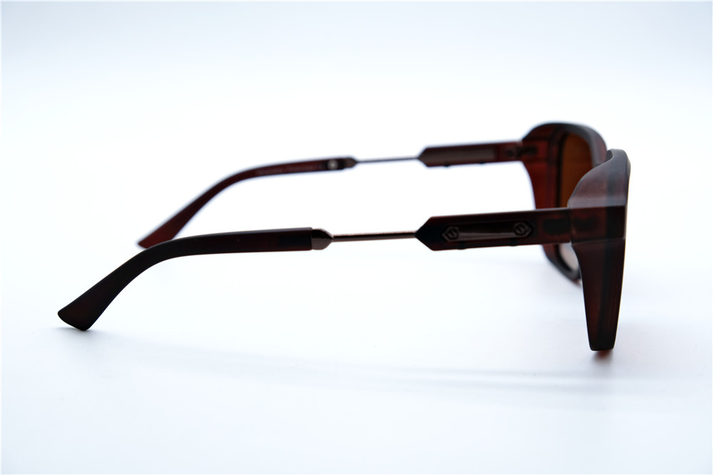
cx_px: 356
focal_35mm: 59
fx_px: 1168
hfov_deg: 33.9
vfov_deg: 23.0
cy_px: 238
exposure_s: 1/140
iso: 160
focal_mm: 39
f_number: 5.6
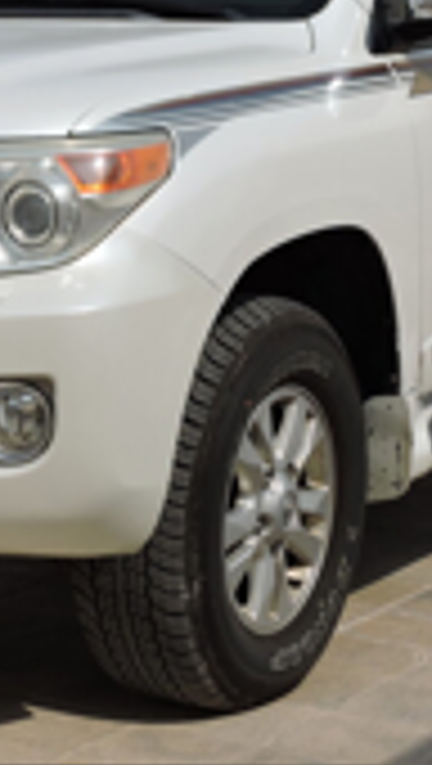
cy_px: 178
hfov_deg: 10.8
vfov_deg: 18.9
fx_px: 2274
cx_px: 32
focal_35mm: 112
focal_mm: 9
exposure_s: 1/1000
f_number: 5
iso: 100
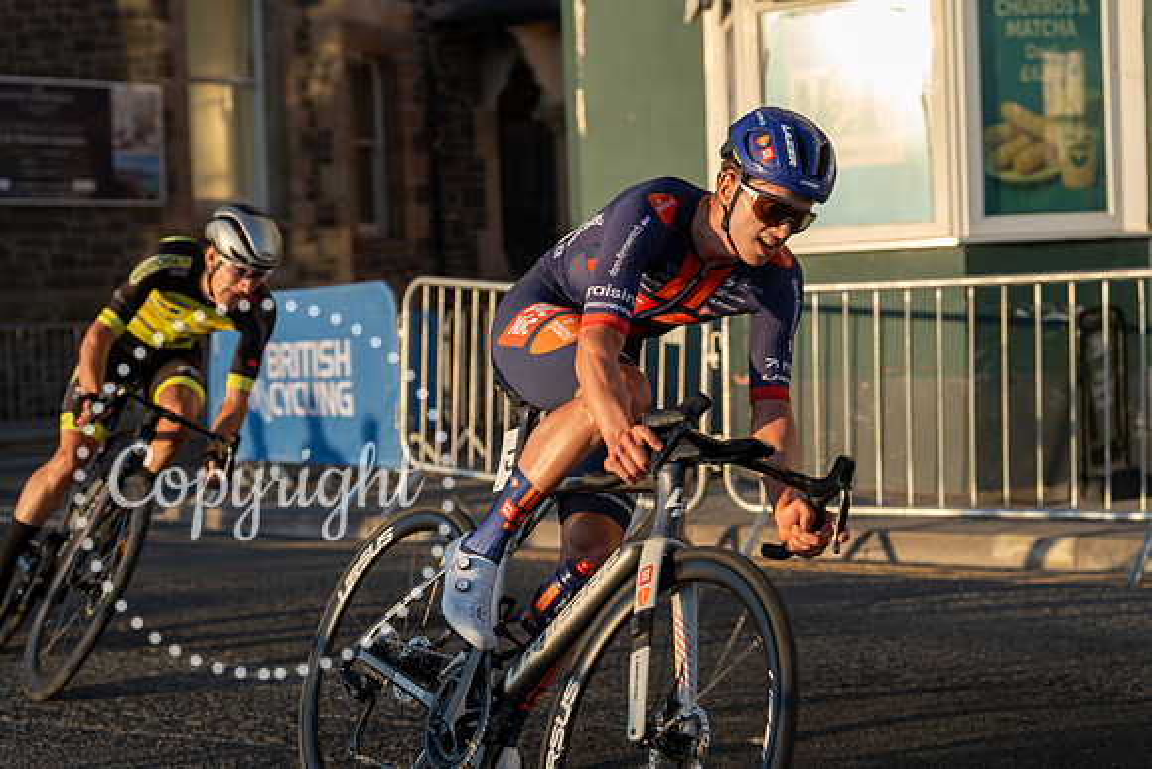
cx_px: 576
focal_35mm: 72
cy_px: 384
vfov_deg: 18.9
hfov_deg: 28.1
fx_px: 2304
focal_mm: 72
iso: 200
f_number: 4
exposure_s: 1/1000
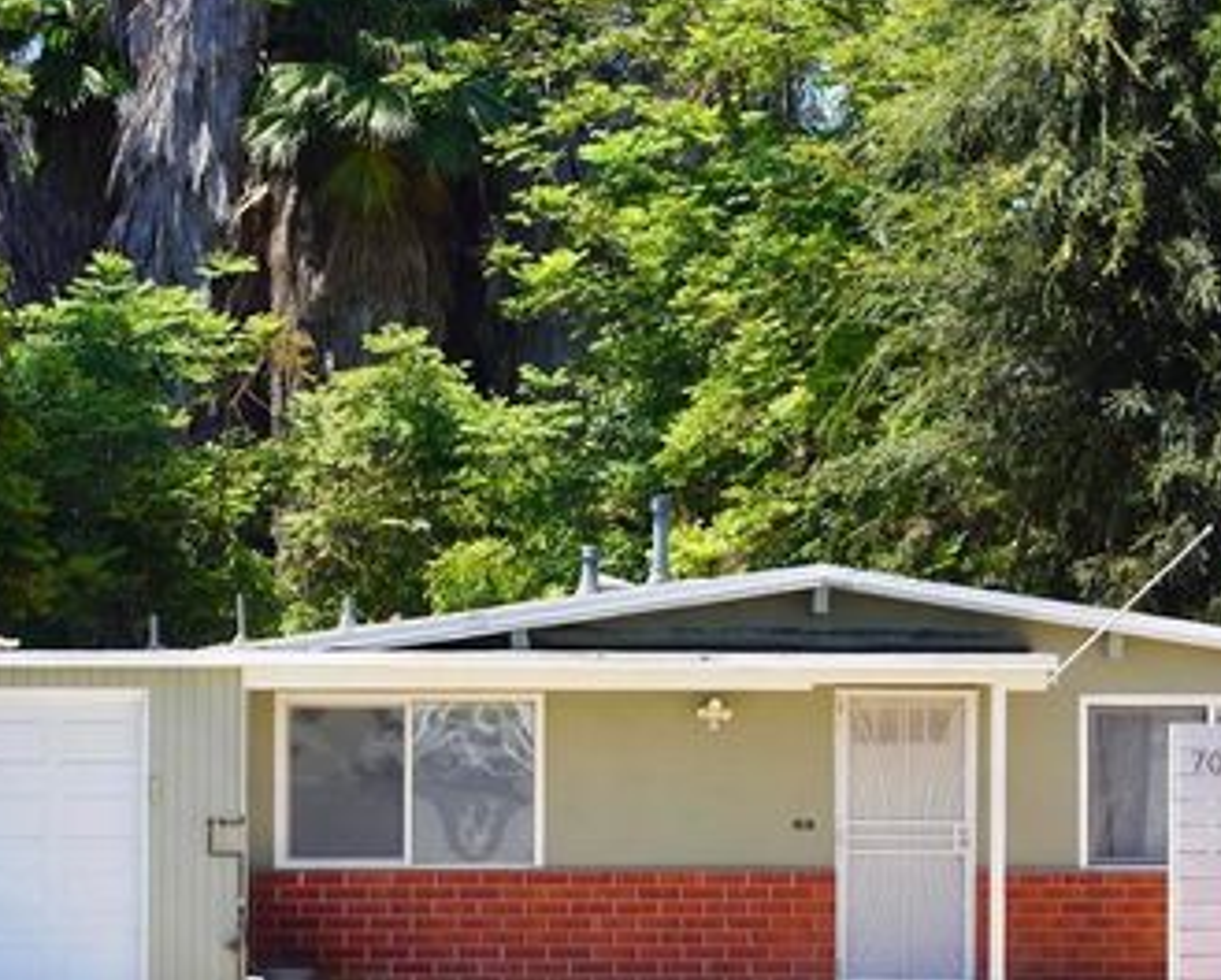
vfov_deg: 8.5
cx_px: 664
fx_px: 6574
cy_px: 594
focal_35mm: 182
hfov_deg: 10.6
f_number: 6.3
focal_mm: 85
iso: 100
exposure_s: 1/200
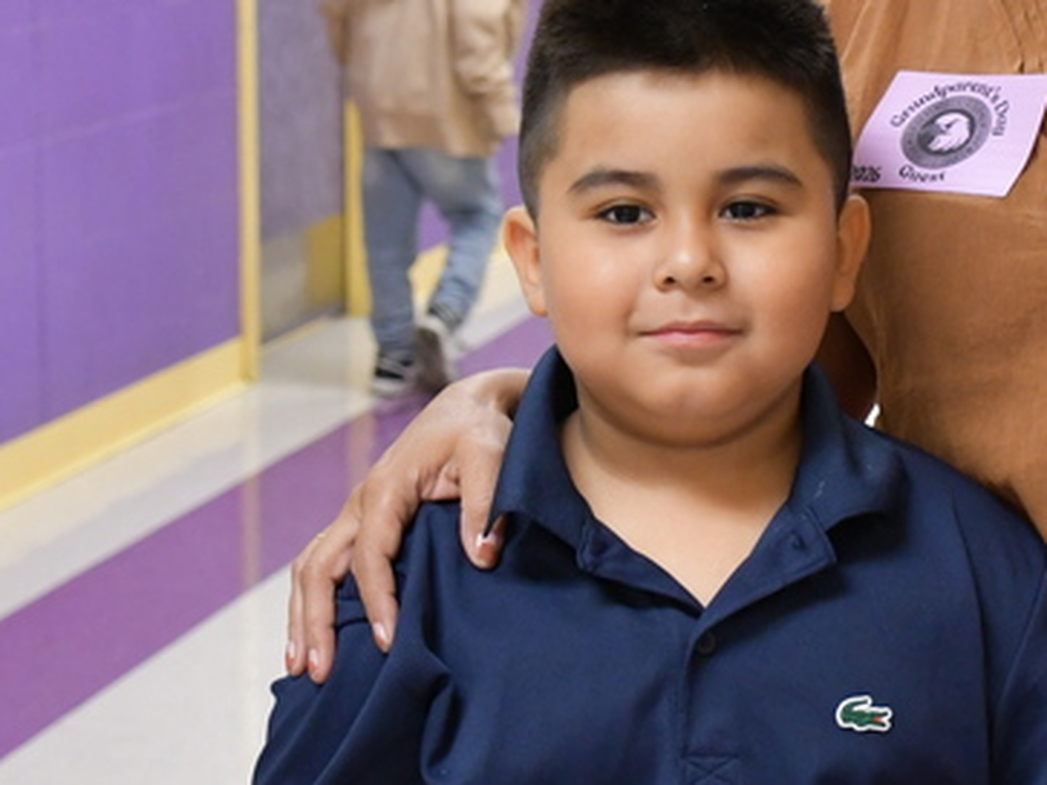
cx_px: 1007
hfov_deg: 15.9
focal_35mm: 122
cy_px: 296
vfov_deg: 12.1
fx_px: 3689
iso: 2500
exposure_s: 1/80
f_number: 4.5
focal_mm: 30
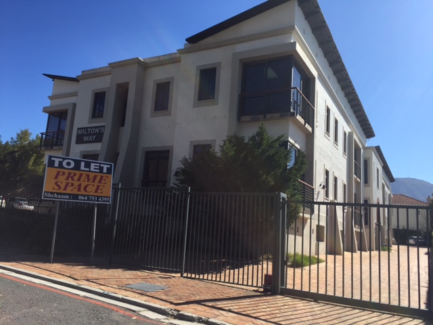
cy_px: 162
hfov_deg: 61.7
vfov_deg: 48.2
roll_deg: -3.8
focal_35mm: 29
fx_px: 363
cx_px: 216
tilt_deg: +11.3
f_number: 2.2
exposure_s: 1/1647
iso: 32
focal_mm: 4.15
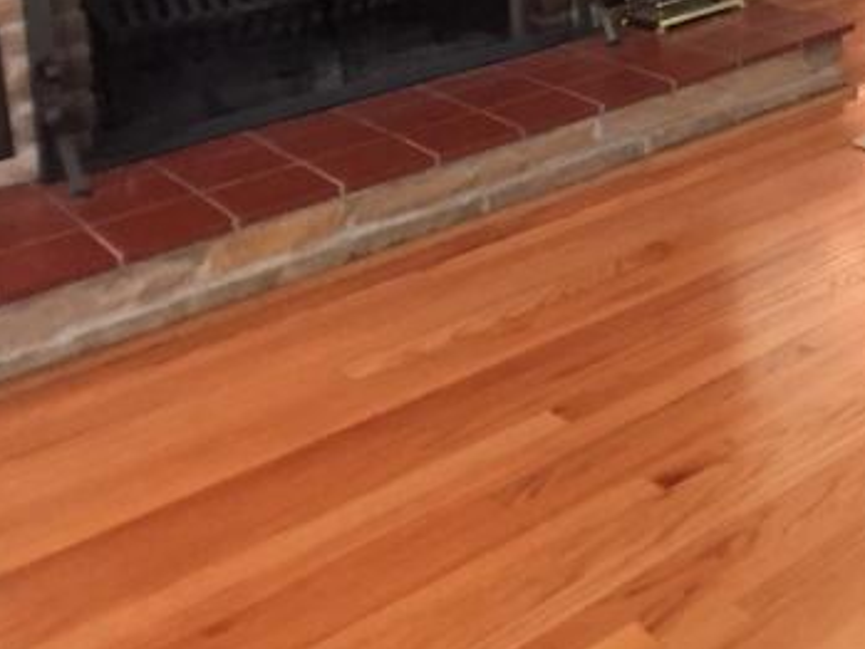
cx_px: 1100
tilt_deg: -3.2
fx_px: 2125
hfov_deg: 21.1
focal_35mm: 85
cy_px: -291
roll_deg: +1.2
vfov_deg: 16.1
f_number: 2.2
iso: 64
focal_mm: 4.15
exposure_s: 1/30
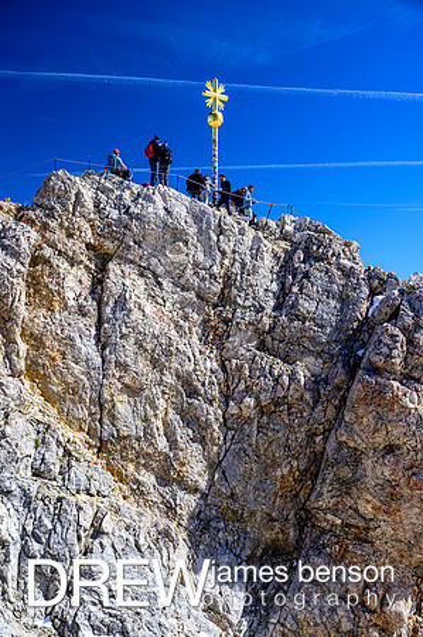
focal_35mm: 40
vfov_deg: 48.5
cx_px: 212
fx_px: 707
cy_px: 318
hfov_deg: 33.3
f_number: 7.1
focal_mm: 40
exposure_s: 1/200
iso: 125
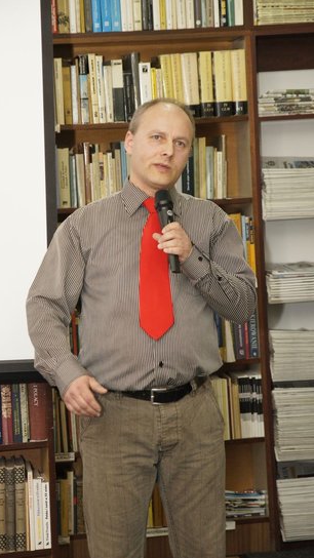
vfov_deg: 19.3
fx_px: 1643
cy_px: 281
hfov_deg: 10.9
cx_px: 142
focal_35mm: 111
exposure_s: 1/160
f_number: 4
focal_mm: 70
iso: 1600
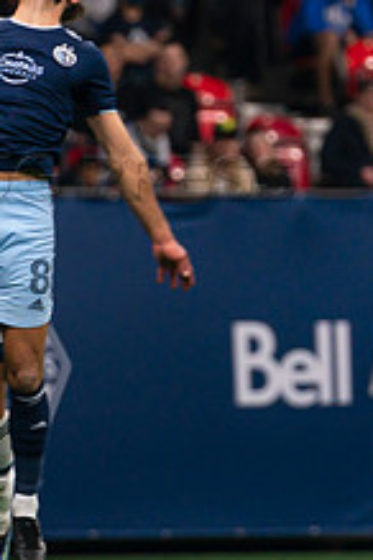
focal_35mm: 1262
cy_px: 403
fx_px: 19612
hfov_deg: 1.1
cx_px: -35
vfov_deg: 1.6
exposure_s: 1/800
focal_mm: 280
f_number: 4.5
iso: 1000
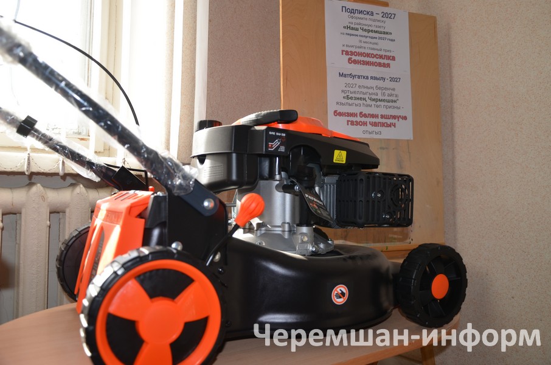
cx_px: 276
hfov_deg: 59.6
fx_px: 481
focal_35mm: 32
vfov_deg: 41.5
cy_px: 182
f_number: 4
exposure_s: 1/250
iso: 200
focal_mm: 21
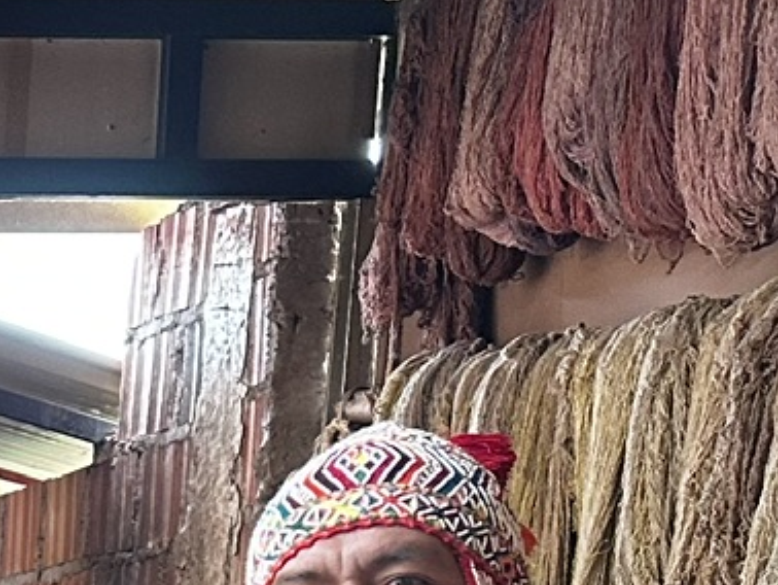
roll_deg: +0.1
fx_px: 2924
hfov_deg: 12.8
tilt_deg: -9.7
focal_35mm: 130
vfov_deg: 10.3
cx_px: -897
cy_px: 1263
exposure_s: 1/60
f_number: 1.78
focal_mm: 6.86
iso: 125
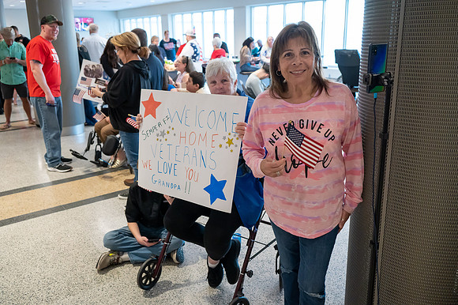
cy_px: 152
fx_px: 413
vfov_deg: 40.5
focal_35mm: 32
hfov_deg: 58.0
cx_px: 229
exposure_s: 1/200
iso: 7200
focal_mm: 32.5
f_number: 4.8
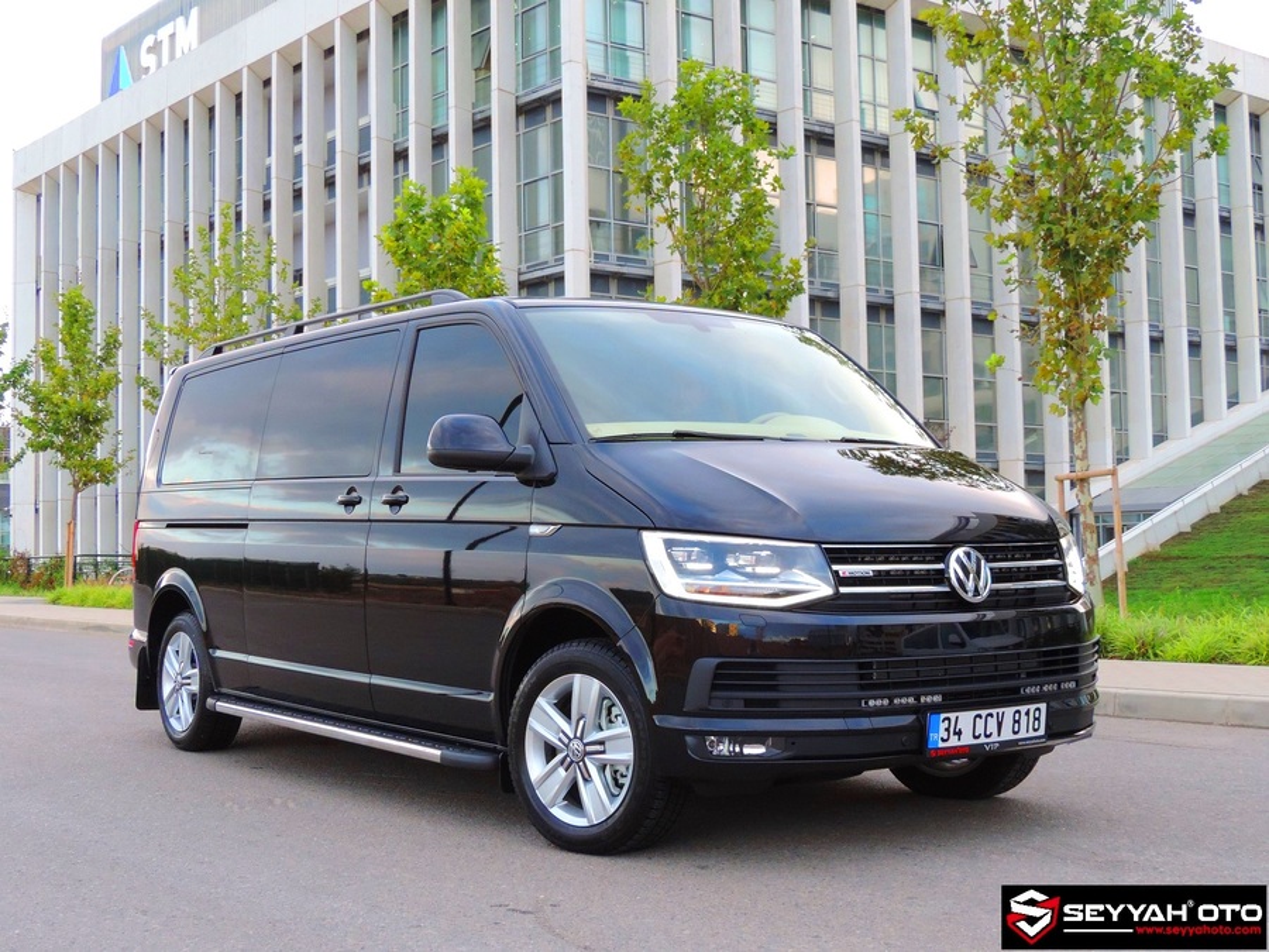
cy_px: 476
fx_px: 1723
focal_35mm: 47
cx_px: 634
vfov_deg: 30.9
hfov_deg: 40.4
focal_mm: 8.3
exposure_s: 1/100
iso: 400
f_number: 3.9
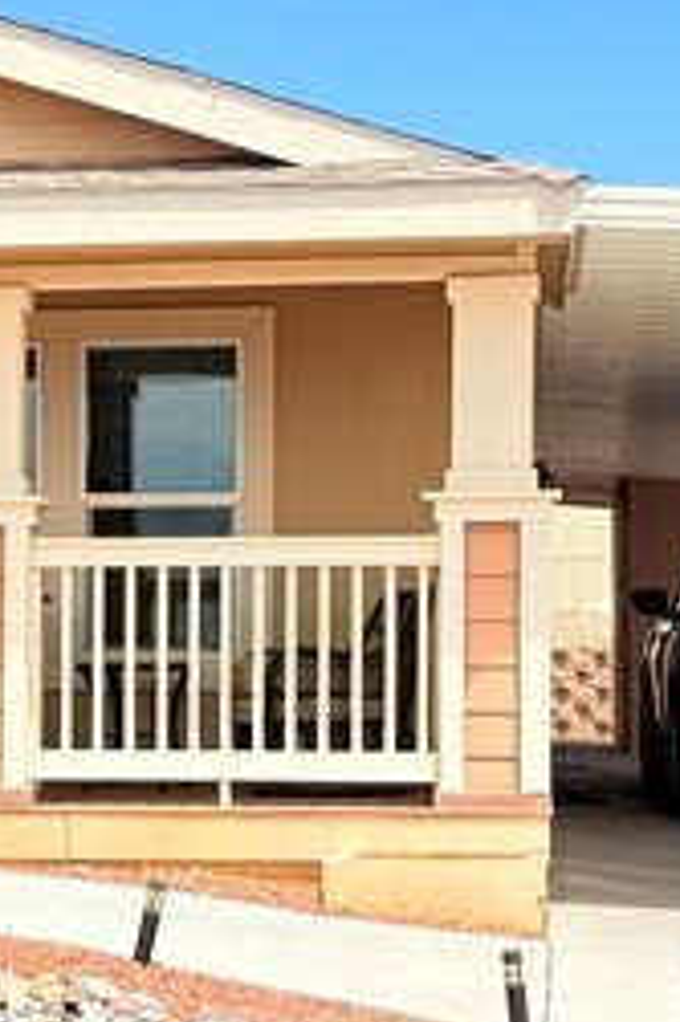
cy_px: 566
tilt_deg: +2.2
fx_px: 2894
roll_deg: -0.6
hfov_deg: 13.2
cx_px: 16
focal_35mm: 102
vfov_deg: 20.0
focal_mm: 6.76
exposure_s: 1/2053
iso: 100
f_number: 1.78
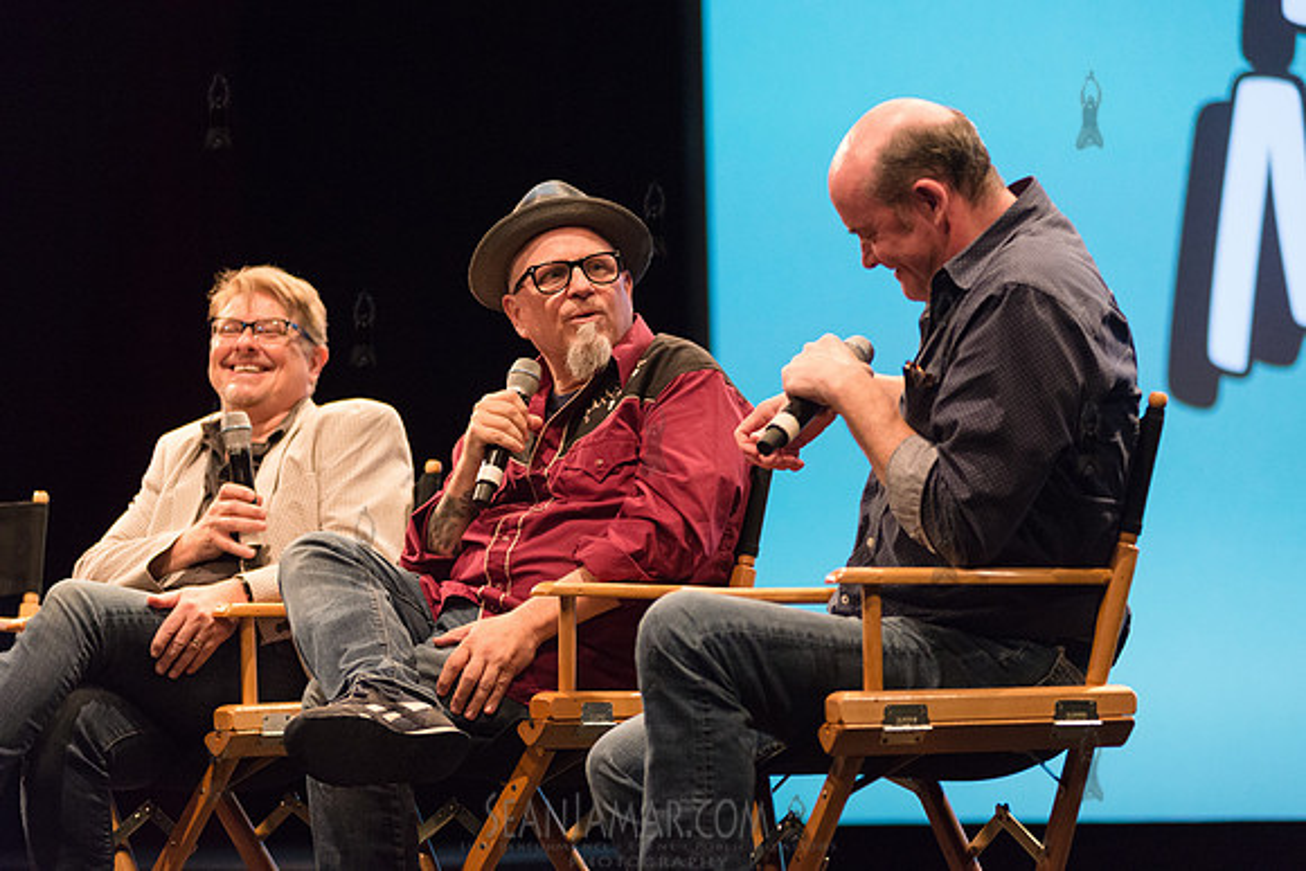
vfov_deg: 12.2
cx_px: 653
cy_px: 436
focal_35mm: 112
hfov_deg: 18.3
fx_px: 4064
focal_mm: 112
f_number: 3.2
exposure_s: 1/200
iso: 4000
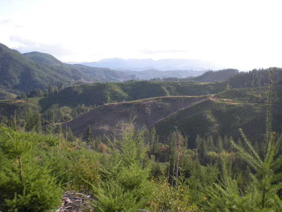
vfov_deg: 37.7
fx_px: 310
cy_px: 106
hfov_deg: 49.0
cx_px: 141
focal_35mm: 38
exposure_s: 1/133
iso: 64
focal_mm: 6.3
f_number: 4.6
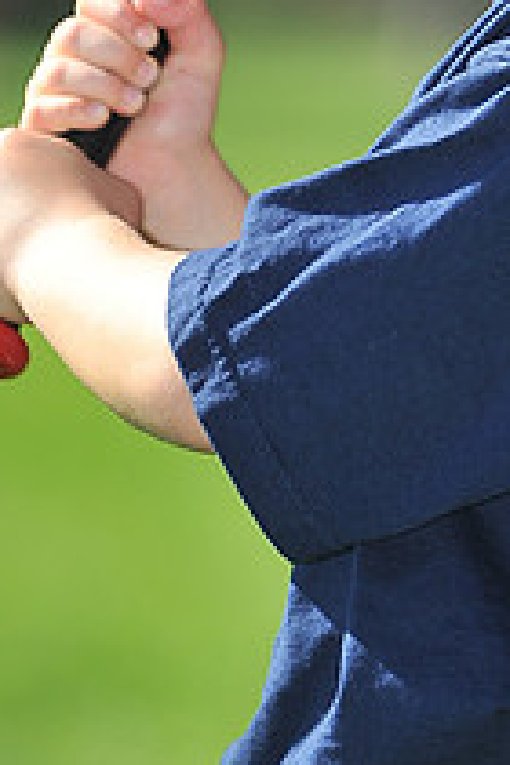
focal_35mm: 456
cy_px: -182
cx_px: 488
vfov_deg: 4.5
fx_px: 9689
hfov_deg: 3.0
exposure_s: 1/1250
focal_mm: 165
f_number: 4.5
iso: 200
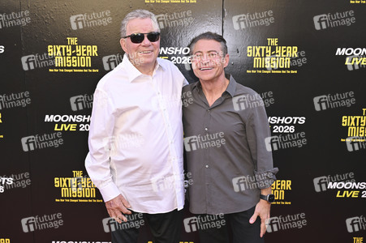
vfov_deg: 34.2
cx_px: 183
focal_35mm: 39
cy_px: 122
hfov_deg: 49.6
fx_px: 396
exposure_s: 1/250
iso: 640
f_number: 5.6
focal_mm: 39
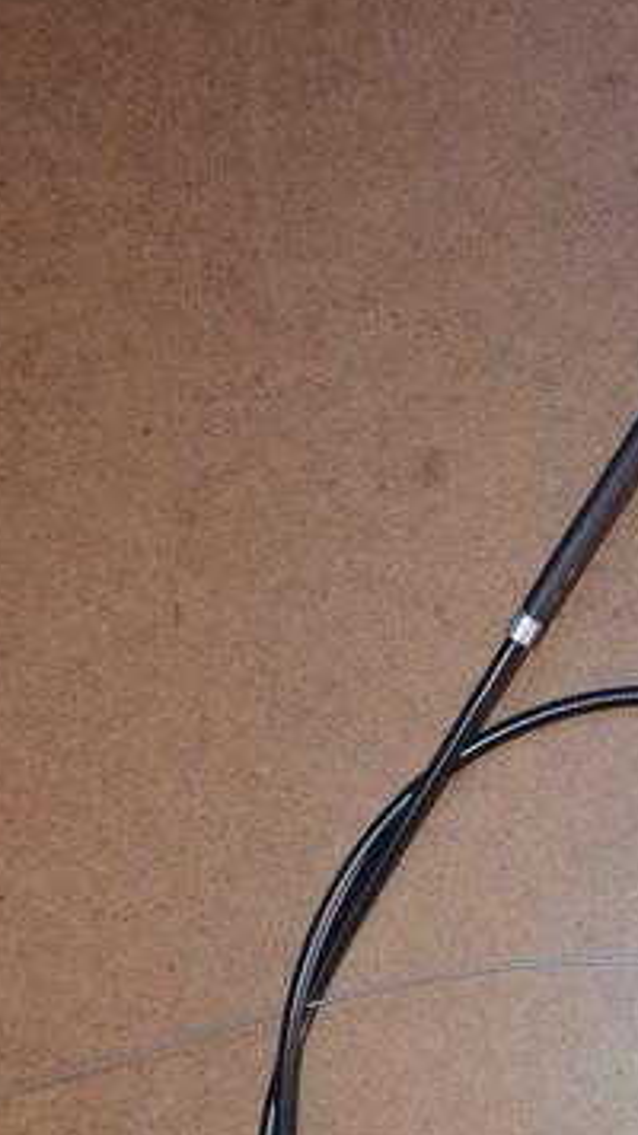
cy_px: 1100
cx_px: 664
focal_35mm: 61
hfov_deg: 19.1
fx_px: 1836
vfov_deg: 32.0
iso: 640
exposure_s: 1/60
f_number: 3.5
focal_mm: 18
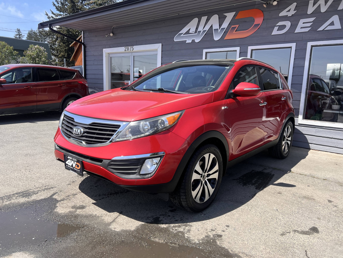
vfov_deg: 53.1
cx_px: 172
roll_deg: -1.8
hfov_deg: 67.3
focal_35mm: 26
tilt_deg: -9.1
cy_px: 129
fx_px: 258
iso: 50
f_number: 1.5
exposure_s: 1/1838
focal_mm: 5.7
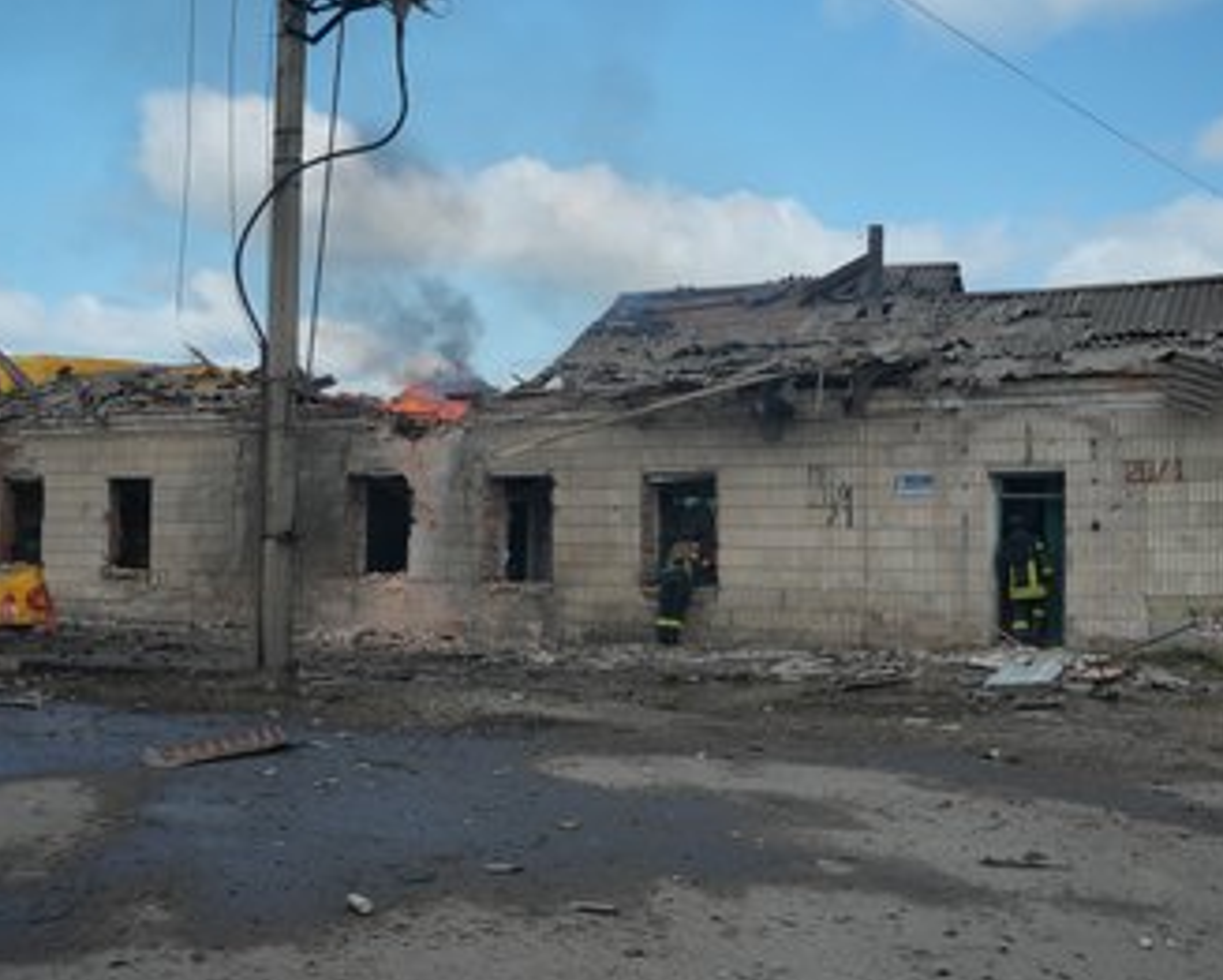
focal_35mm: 39
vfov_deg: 38.3
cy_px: 492
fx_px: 1412
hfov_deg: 46.8
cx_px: 673
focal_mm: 34
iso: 250
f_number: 10
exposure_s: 1/50
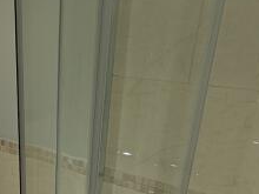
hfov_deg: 29.8
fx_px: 419
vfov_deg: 21.8
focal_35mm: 56
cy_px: 290
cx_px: -46
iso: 60
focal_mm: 2.02
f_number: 1.7
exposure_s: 1/50
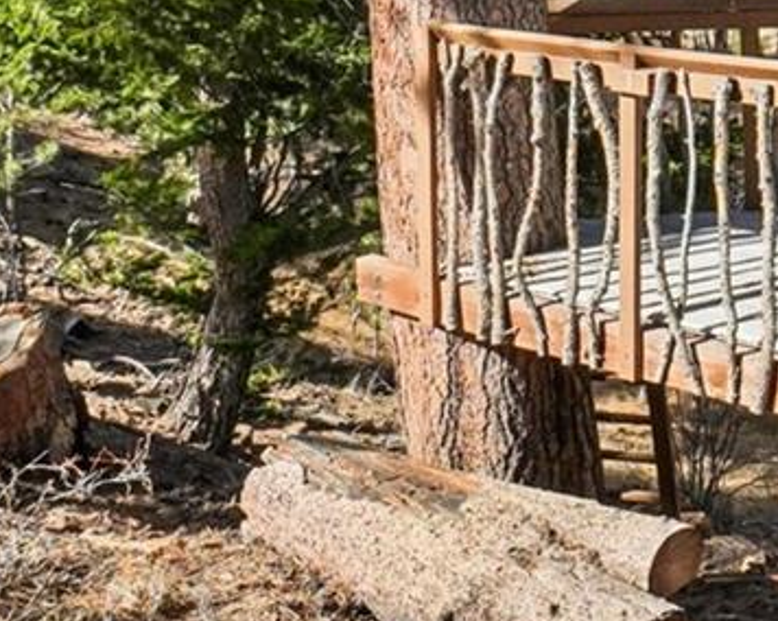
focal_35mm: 76
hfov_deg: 21.2
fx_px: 1748
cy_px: -186
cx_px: 1165
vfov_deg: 18.7
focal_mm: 12
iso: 400
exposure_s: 1/800
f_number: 8
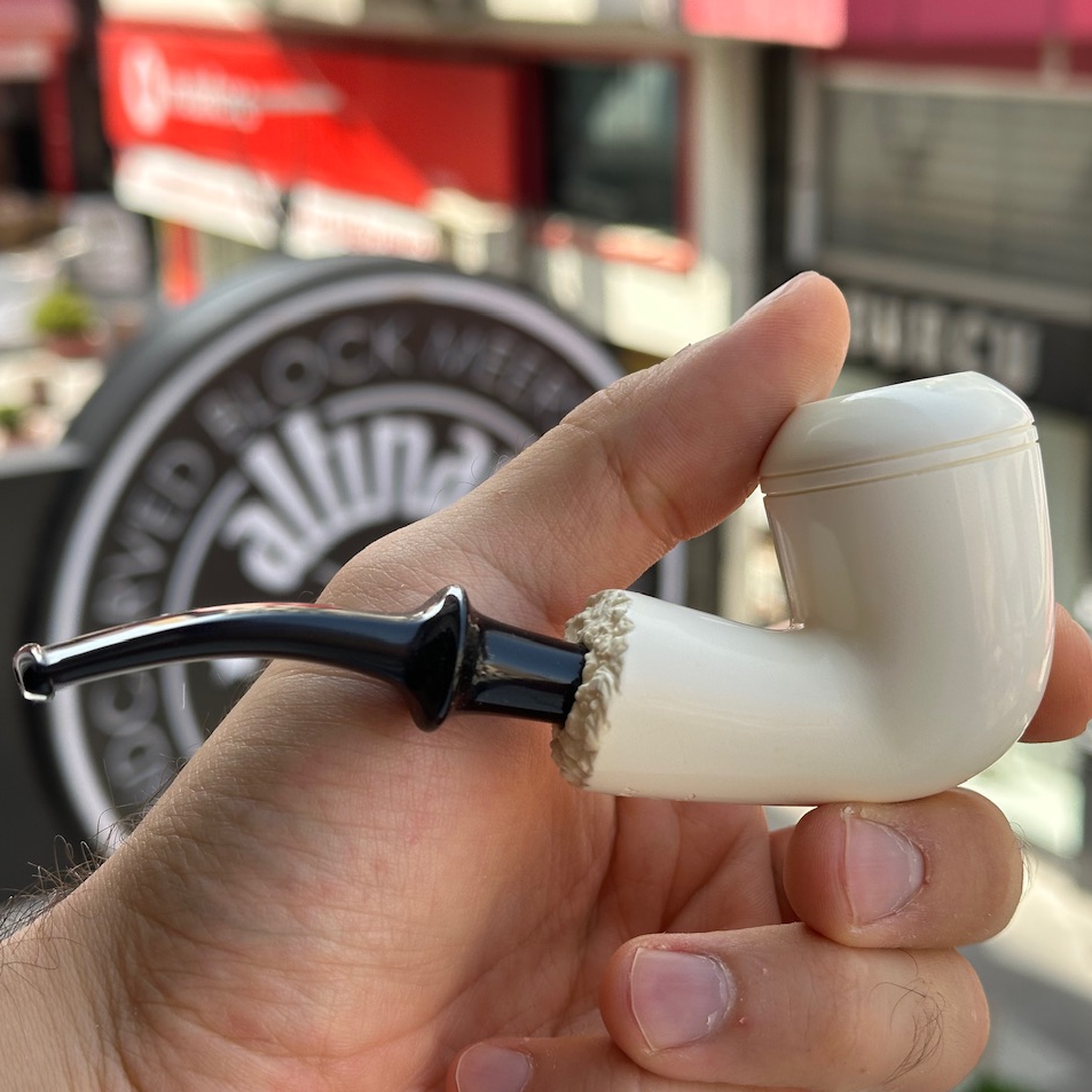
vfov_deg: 30.0
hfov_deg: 30.0
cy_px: 543
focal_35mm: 57
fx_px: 2034
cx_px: 535
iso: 64
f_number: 1.78
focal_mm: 6.86
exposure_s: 1/681
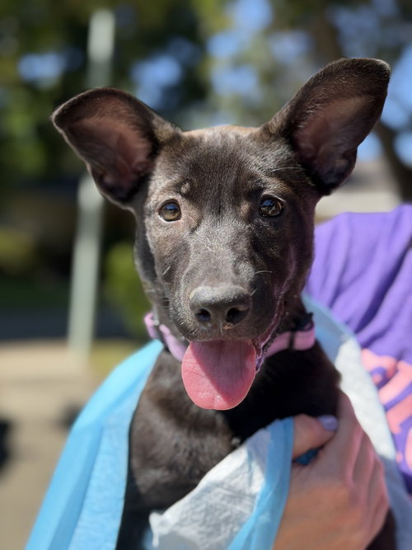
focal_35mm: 48
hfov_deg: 30.3
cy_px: 275
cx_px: 206
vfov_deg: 39.7
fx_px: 762
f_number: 1.78
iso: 100
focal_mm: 6.76
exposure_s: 1/2208
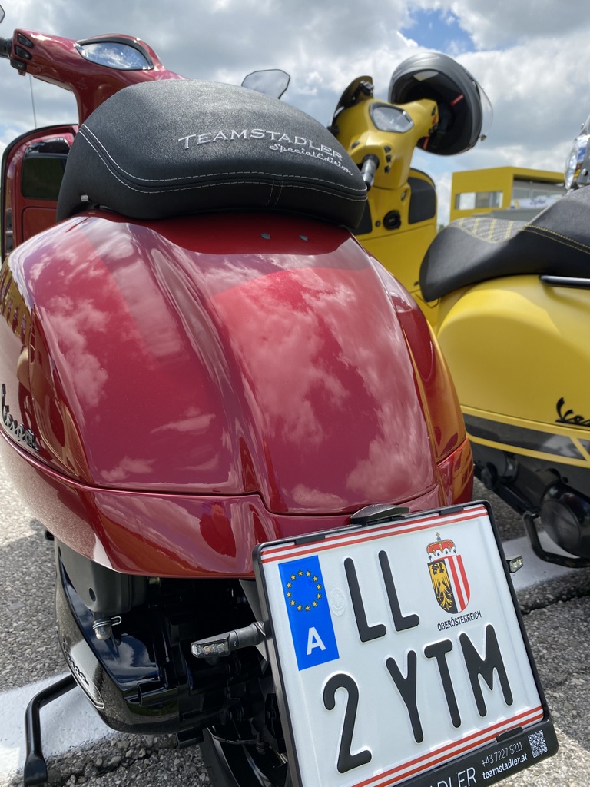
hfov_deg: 53.1
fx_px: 591
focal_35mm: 26
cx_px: 295
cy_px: 394
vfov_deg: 67.3
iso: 32
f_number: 1.8
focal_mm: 4.25
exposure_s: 1/1678
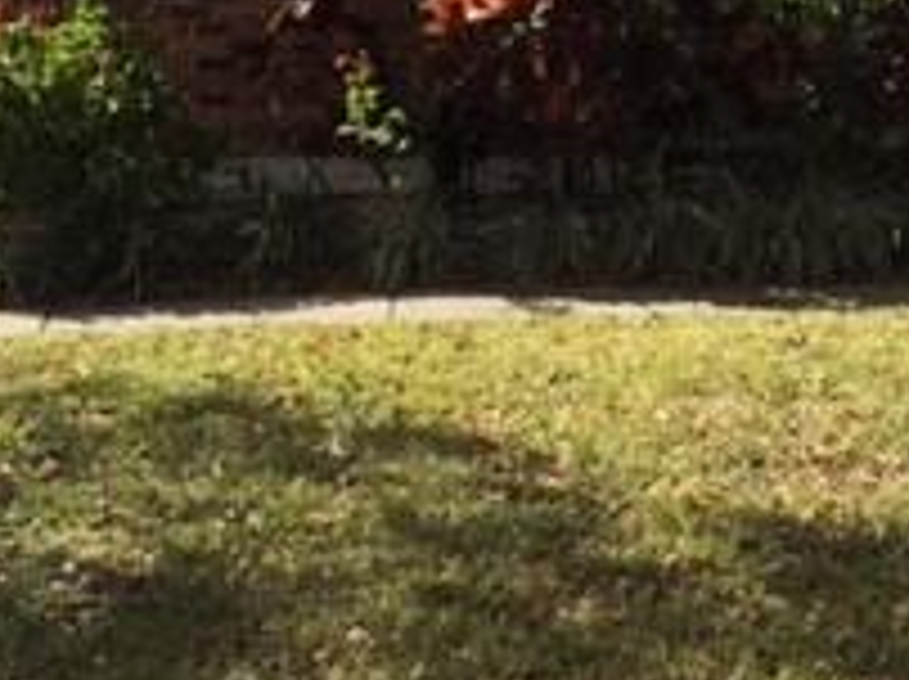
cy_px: -95
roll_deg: -0.3
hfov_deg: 21.1
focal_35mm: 92
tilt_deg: -0.1
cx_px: 693
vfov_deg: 15.5
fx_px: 2413
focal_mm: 4.15
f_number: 2.2
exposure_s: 1/1582
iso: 32
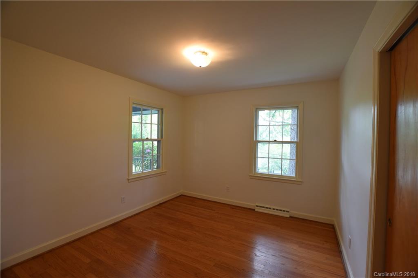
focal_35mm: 15
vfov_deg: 77.3
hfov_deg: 100.4
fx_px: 174
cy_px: 139
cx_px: 209
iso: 500
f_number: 4
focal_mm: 10
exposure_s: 1/60
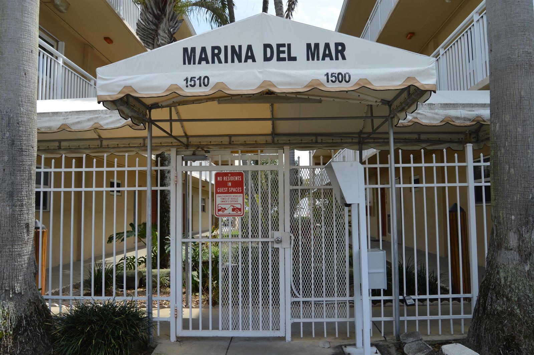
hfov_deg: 67.4
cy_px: 178
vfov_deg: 47.8
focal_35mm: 27
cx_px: 267
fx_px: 400
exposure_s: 1/250
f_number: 8
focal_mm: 18
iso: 100
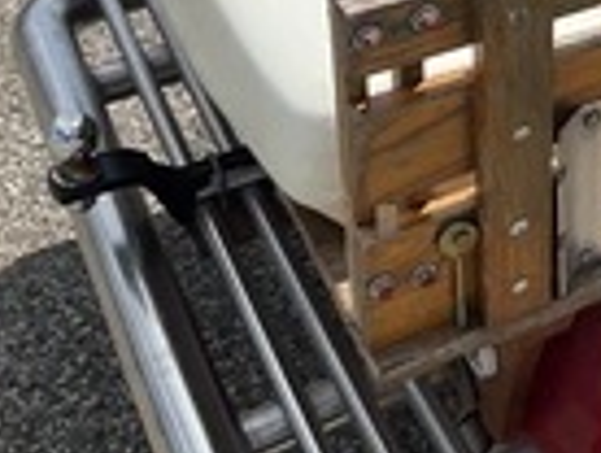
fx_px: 1461
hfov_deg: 21.7
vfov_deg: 16.6
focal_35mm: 84
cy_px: -135
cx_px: 701
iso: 25
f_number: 1.8
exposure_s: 1/3125
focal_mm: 3
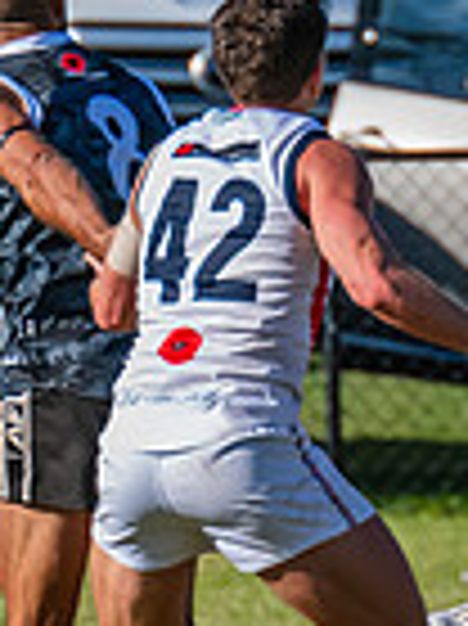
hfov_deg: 0.5
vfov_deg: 0.6
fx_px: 55534
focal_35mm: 3076
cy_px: -118
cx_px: 892
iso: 1600
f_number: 11
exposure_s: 1/1600
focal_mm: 600
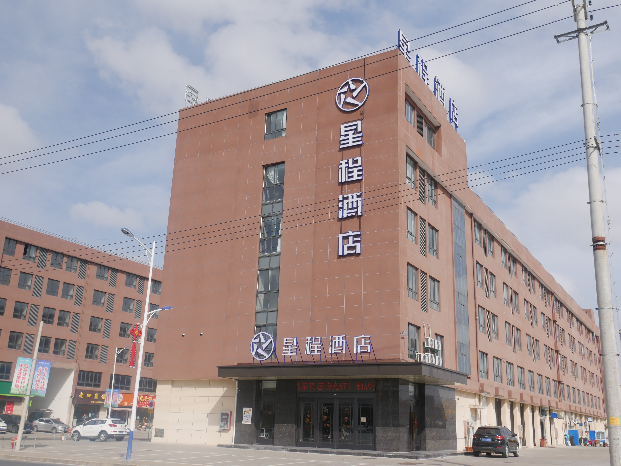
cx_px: 310
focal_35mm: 36
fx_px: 646
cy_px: 233
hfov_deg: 51.3
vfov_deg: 39.7
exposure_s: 1/400
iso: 200
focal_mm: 18
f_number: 9
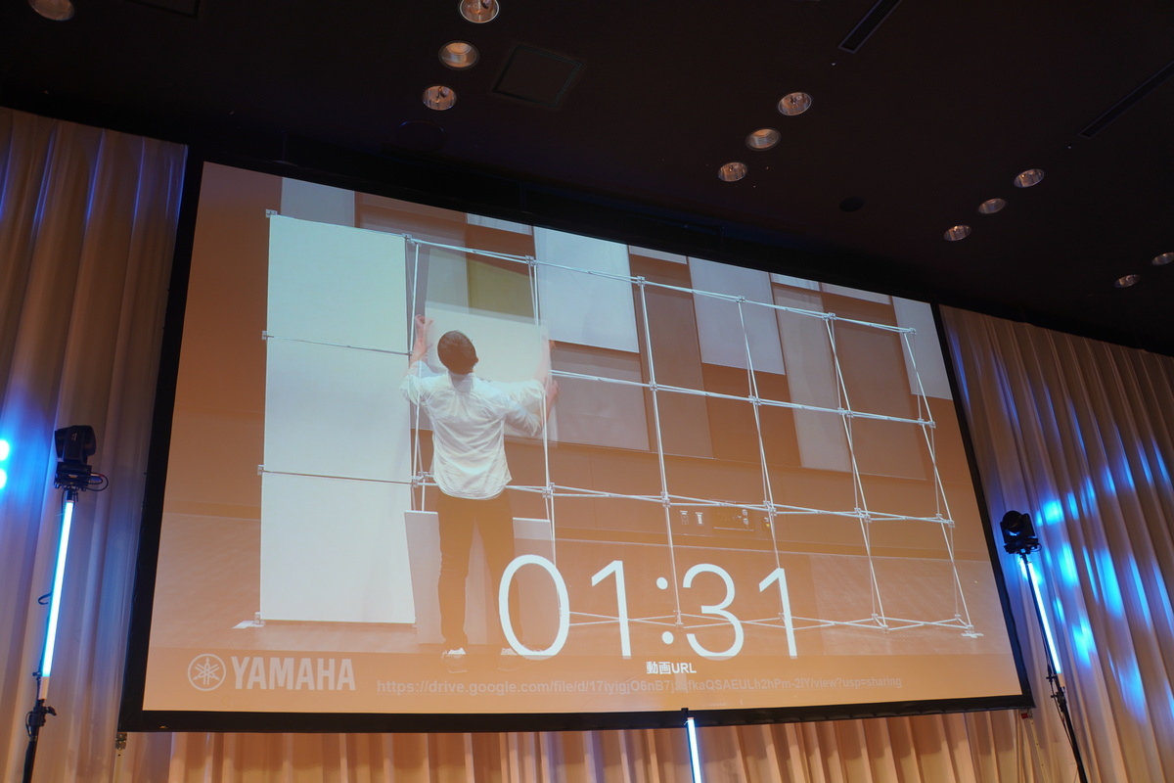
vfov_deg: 44.0
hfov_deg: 62.4
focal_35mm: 30
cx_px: 587
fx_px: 968
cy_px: 392
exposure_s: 1/30
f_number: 3.5
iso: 160
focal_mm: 19.8
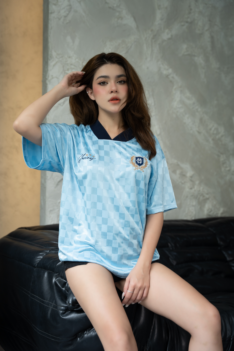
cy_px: 176
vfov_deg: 40.0
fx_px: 483
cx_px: 117
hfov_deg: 27.3
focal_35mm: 50
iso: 320
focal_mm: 49.5
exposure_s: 1/200
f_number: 3.2
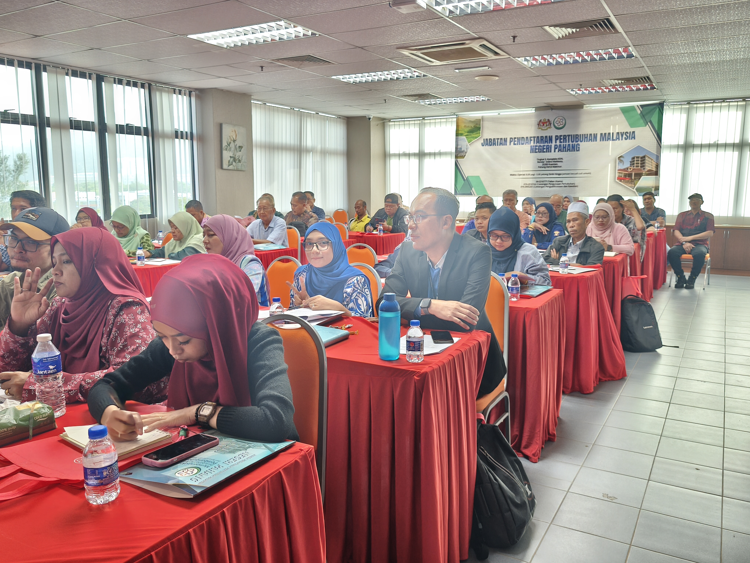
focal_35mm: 27
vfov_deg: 51.4
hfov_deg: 65.3
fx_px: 585
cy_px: 282
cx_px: 375
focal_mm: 6.57
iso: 640
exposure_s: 1/50
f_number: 1.6
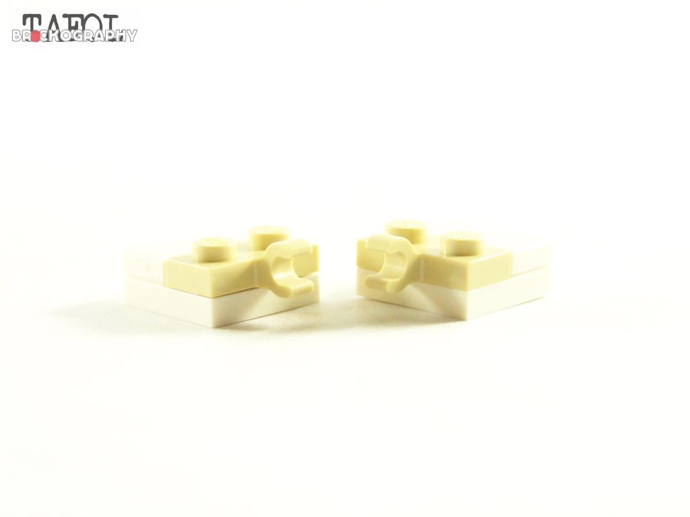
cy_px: 258
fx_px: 1874
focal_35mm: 94
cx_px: 345
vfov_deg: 15.7
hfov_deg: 20.9
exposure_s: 1/60
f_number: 3.2
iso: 400
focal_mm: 15.6
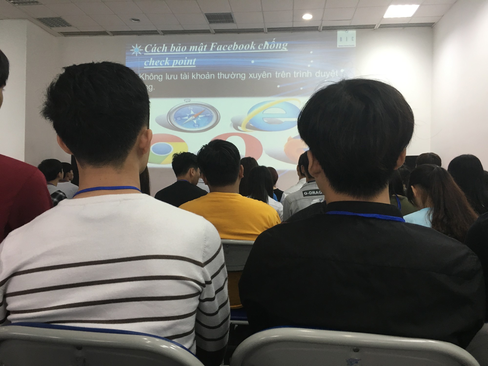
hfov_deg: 61.7
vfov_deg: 48.2
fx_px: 409
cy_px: 183
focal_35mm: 29
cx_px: 244
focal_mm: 4.15
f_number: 2.2
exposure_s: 1/33
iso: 100
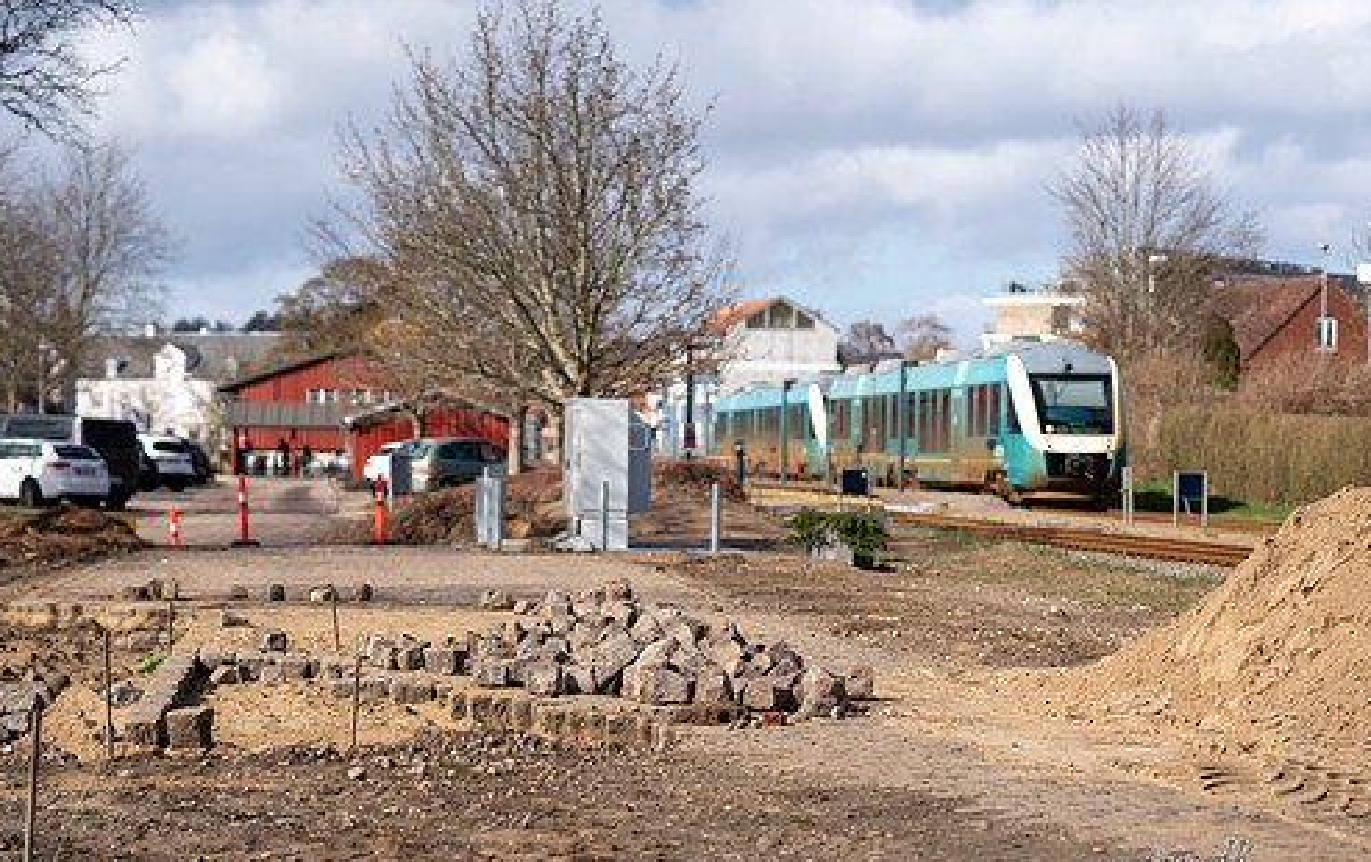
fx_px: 3967
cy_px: 550
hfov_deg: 19.6
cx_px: 666
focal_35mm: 106
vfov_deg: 12.4
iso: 100
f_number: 2.2
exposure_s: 1/2500
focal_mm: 85
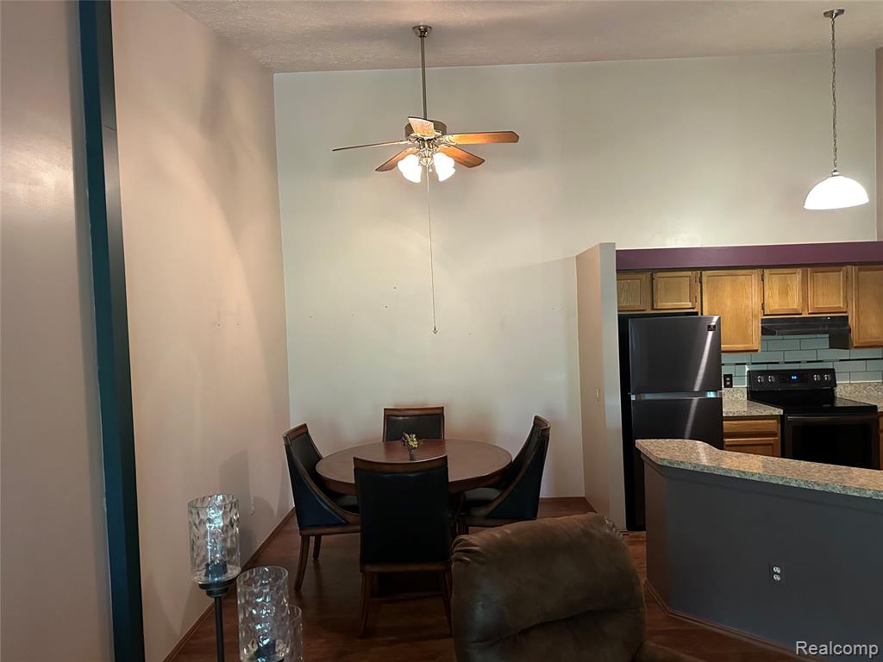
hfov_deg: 71.6
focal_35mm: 24
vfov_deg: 56.8
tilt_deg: -3.0
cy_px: 331
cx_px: 442
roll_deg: +1.4
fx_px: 612
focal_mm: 6.86
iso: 800
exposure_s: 1/60
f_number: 1.78
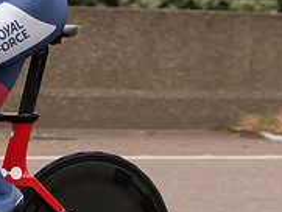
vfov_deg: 4.9
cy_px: 45
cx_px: -68
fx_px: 2494
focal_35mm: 306
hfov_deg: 6.4
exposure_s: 1/1000
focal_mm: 70
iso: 400
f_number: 3.5
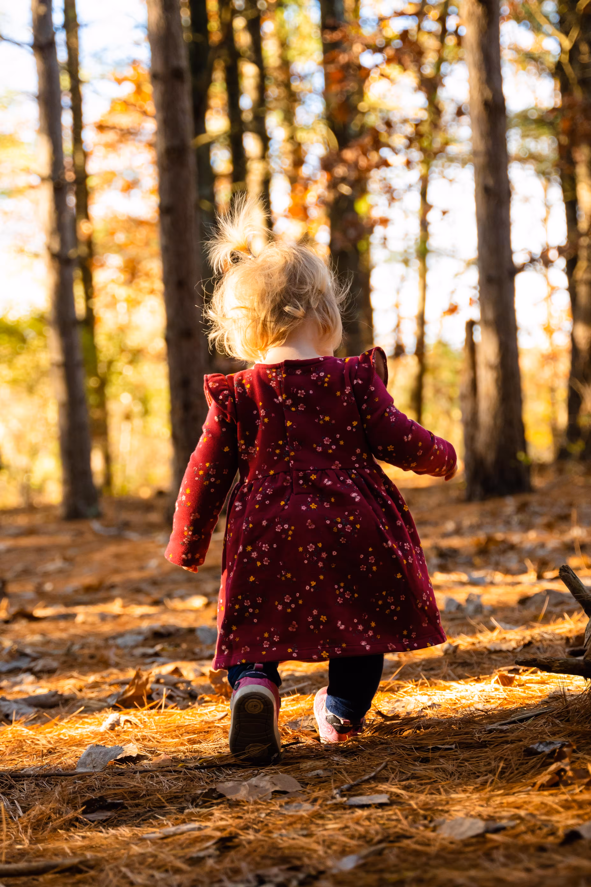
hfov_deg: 19.7
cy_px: 444
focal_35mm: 69
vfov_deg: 29.2
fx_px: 1699
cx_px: 296
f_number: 2.8
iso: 640
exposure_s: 1/500
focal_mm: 46
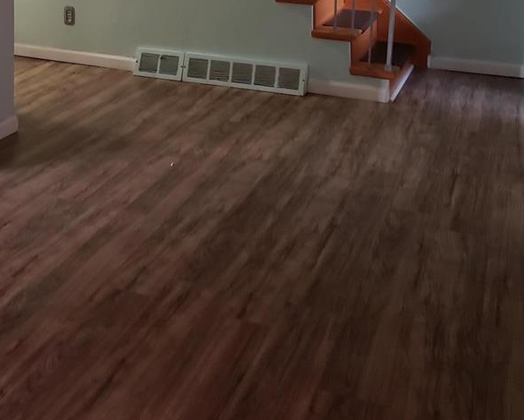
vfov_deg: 26.7
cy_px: -47
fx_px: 807
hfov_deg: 35.4
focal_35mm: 52
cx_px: 149
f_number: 1.5
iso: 250
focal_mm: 4.3
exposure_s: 1/15
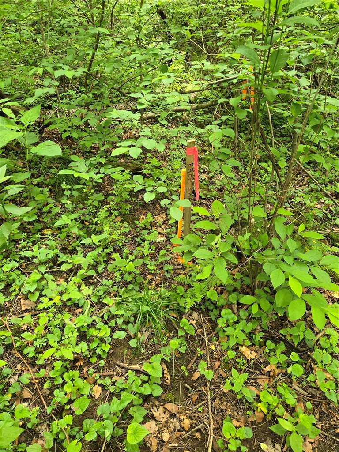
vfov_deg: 73.9
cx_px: 170
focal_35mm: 23
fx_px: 300
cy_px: 226
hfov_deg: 58.9
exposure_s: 1/120
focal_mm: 5.4
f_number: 1.8
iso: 250
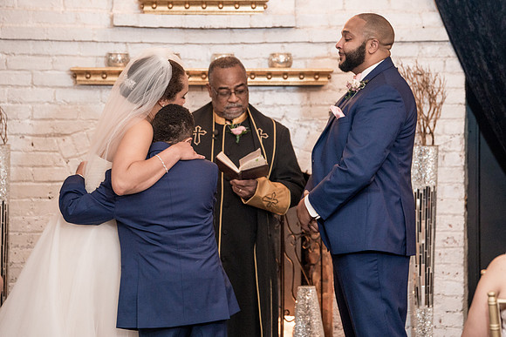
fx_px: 2296
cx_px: 267
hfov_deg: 12.6
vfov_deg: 8.4
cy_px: 159
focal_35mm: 163
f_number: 4
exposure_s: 1/100
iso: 2000
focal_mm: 155
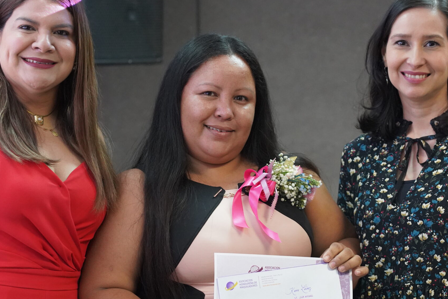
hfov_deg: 15.9
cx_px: 224
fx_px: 1605
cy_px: 142
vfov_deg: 10.6
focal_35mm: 129
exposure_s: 1/160
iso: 8000
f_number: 4
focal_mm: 85
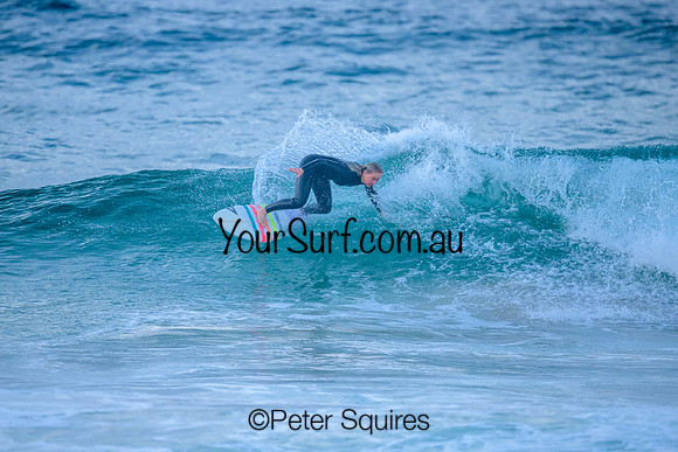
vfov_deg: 1.7
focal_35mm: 800
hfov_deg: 2.6
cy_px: 226
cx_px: 339
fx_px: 15069
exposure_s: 1/2000
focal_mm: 800
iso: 2200
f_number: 6.3
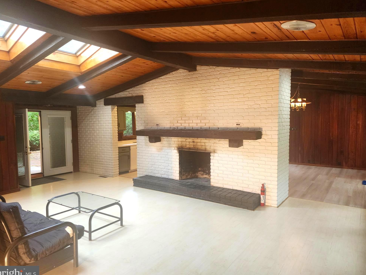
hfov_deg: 71.6
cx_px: 183
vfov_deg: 56.8
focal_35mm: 24
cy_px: 138
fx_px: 254
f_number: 1.8
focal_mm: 6.4
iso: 250
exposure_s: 1/120
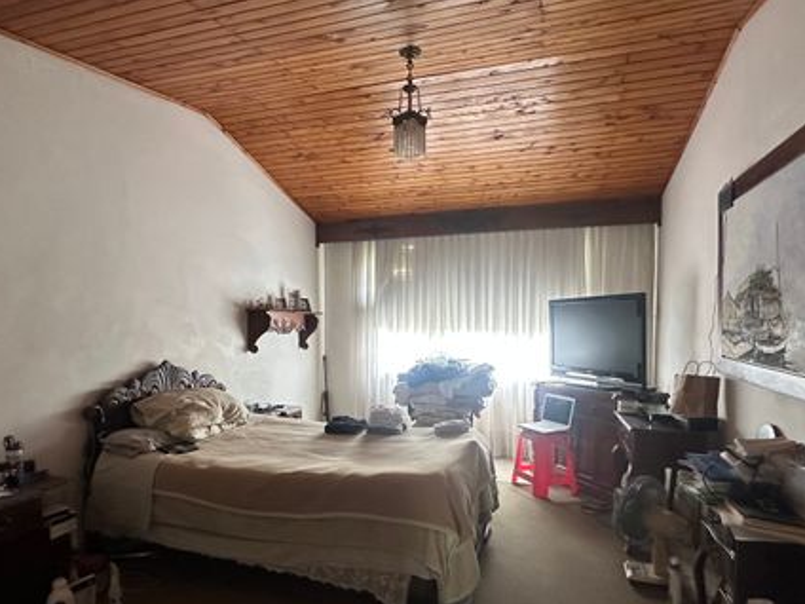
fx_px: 512
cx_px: 379
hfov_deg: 76.3
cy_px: 351
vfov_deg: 60.7
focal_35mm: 22
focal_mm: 2.22
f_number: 2.2
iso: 500
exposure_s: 1/60
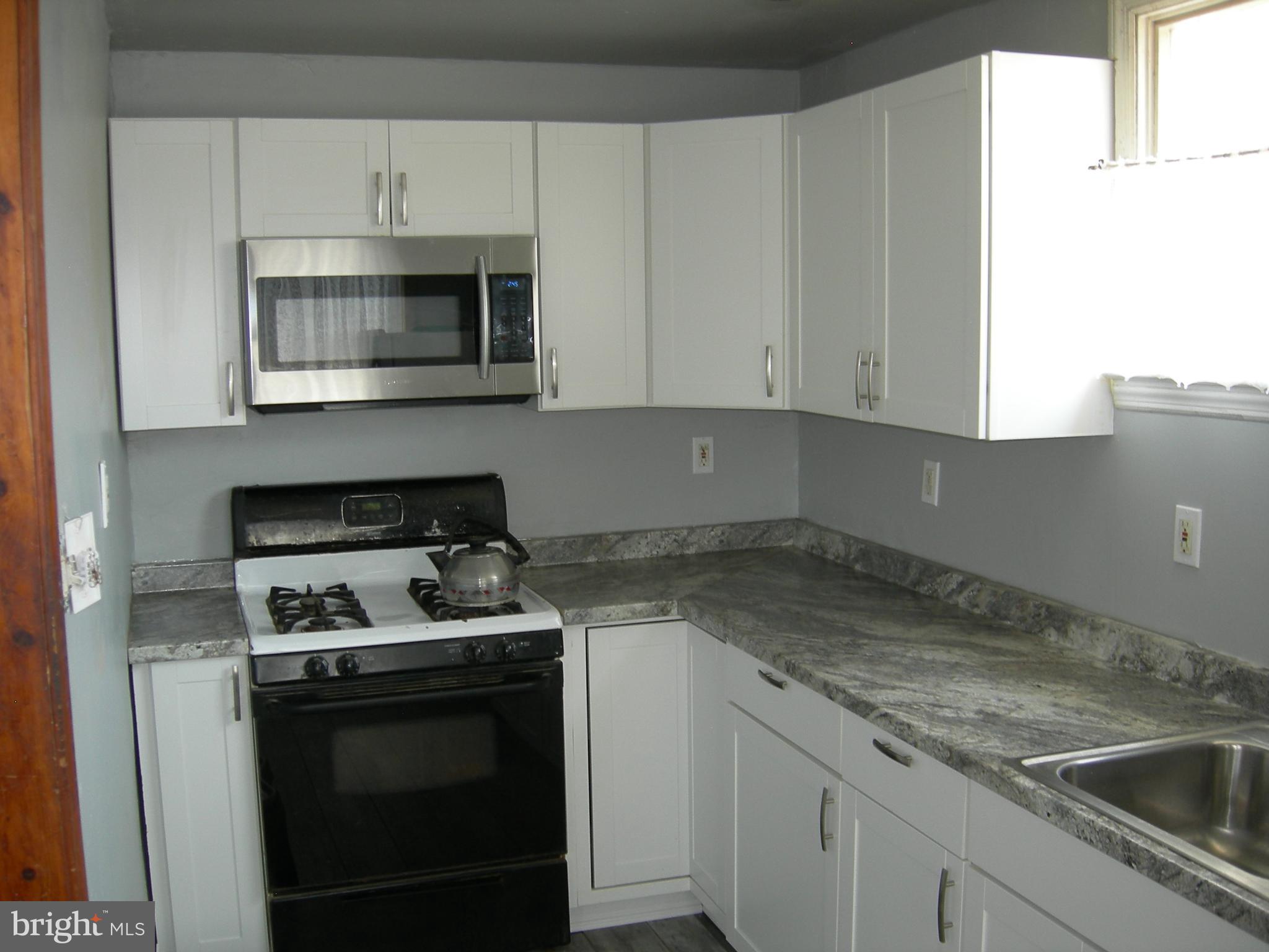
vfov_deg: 39.7
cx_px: 634
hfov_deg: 51.4
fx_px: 1320
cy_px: 476
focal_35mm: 36
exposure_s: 1/30
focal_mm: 7.5
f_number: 2.7
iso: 64
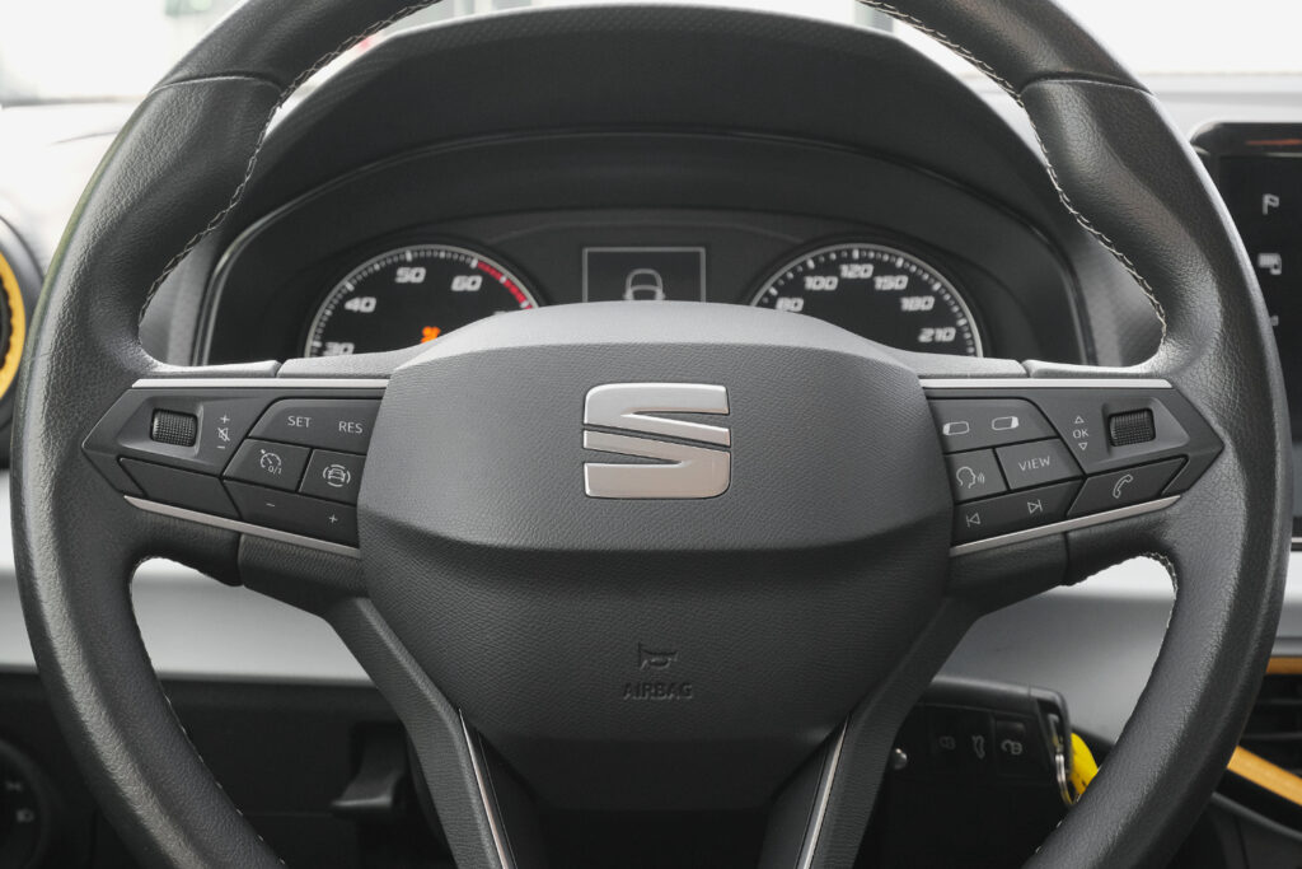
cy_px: 434
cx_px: 651
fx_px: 2460
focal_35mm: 68
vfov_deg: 20.0
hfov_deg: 29.7
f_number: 8
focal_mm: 45
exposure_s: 1/160
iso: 2000
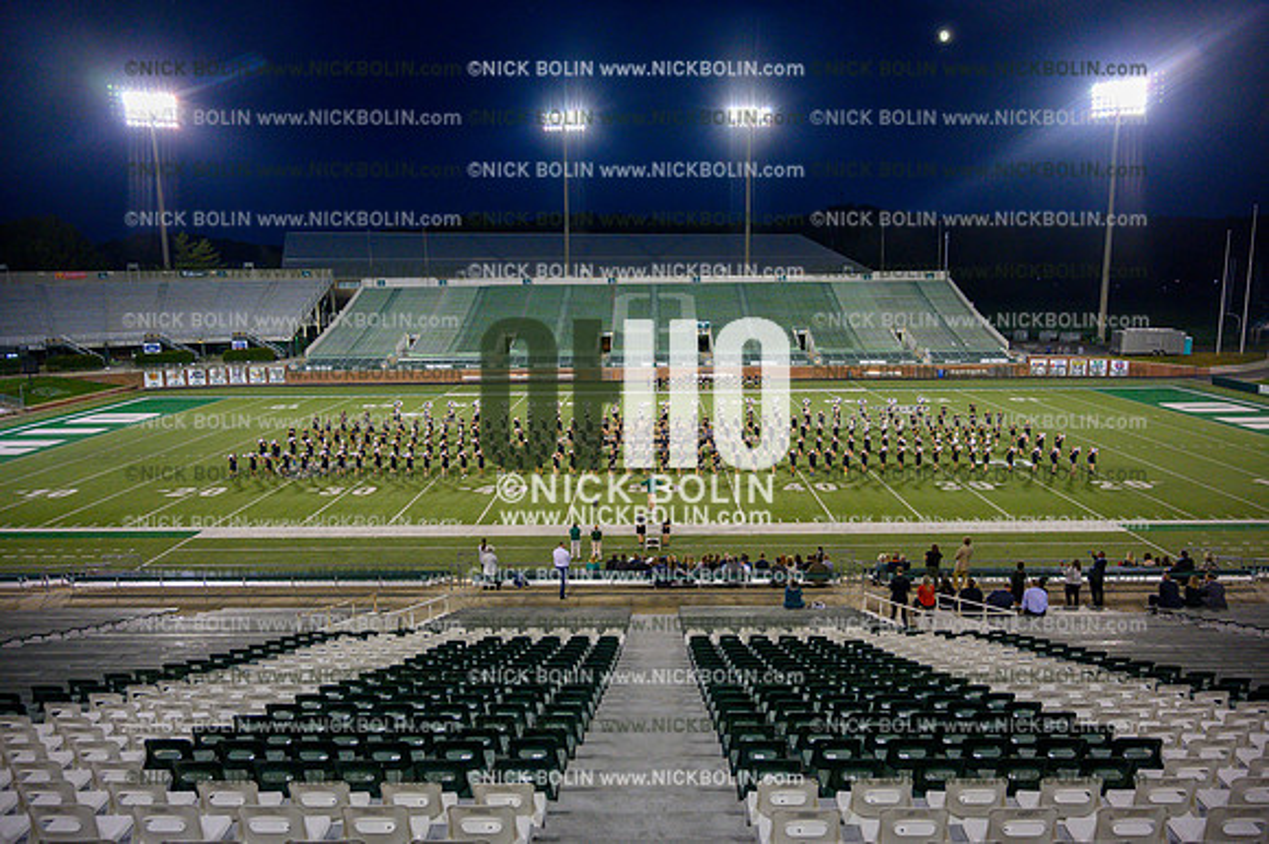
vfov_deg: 53.1
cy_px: 422
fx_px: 845
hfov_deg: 73.8
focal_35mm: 24
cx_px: 634
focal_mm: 24
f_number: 4
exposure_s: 1/1000
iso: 4000
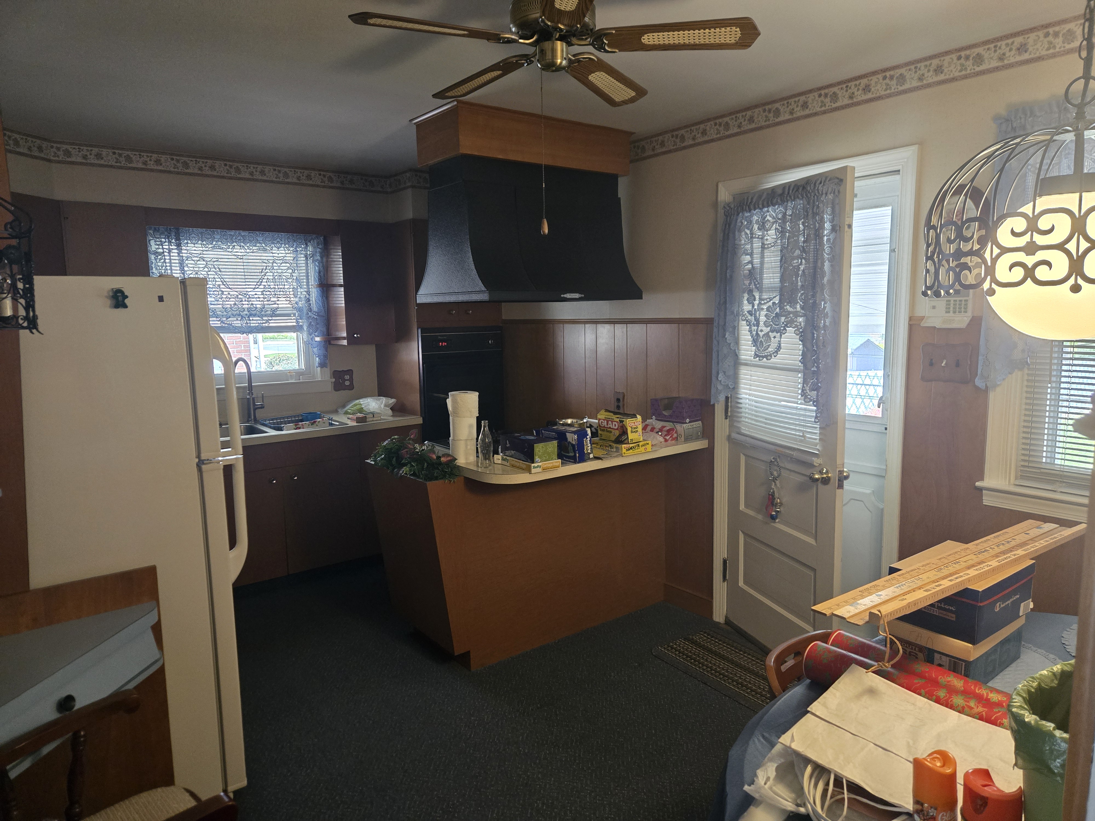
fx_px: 728
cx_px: 548
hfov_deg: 73.9
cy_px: 410
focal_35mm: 23
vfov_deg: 58.9
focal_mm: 5.4
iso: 640
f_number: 1.8
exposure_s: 1/60
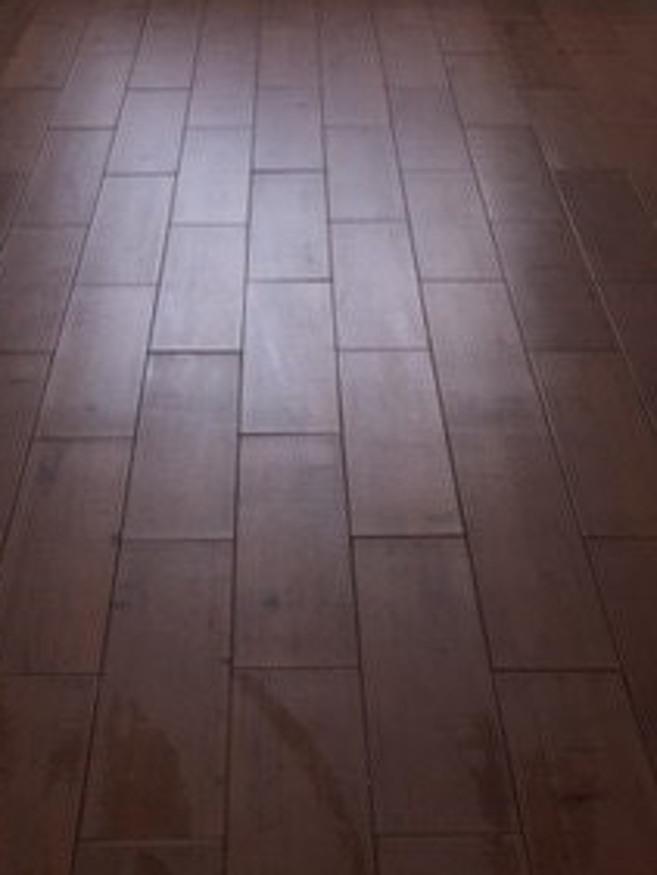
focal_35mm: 66
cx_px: 258
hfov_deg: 22.2
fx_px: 1669
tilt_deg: -12.5
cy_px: -87
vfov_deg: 27.0
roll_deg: +1.0
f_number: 2.2
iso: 32
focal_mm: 4.15
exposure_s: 1/60
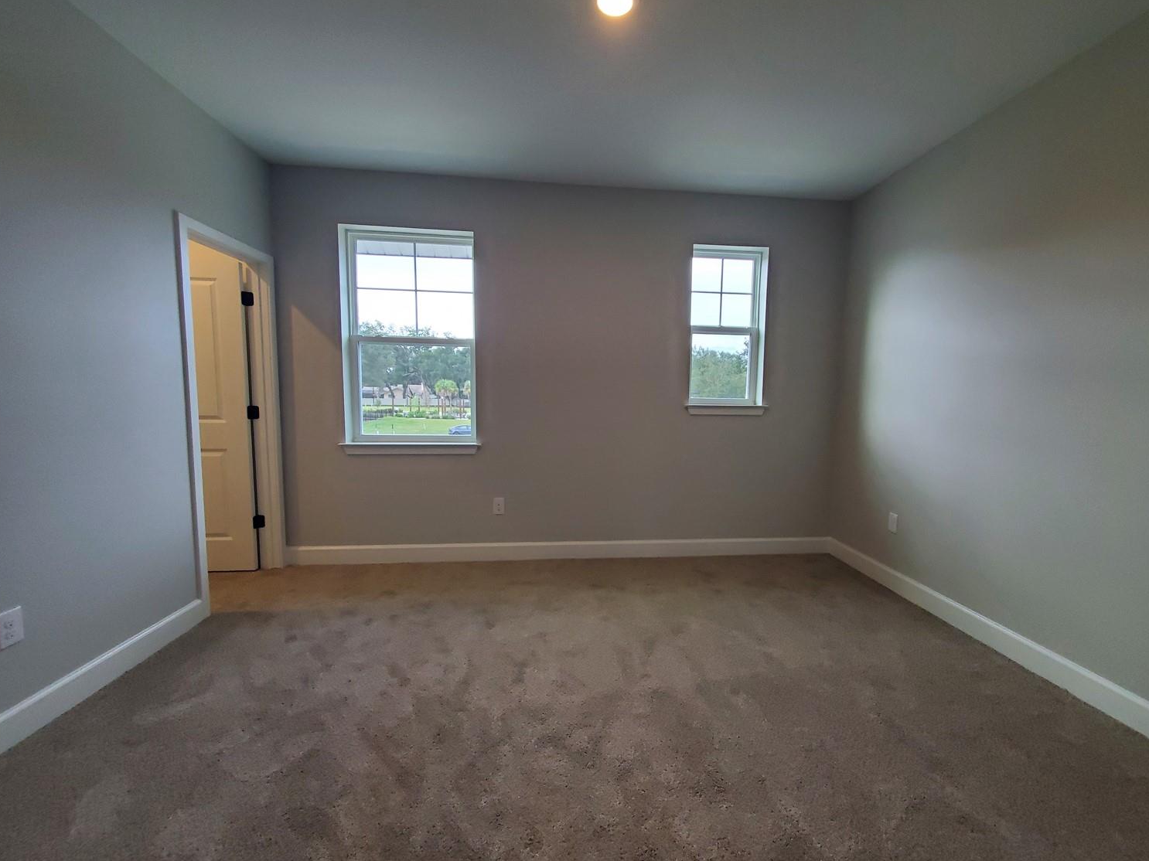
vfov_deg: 85.6
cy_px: 448
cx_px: 607
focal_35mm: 14
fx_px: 465
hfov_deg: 102.0
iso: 200
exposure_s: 1/60
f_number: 2.2
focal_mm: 1.8
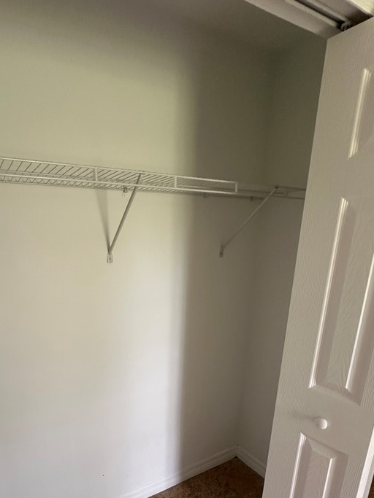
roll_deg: -0.5
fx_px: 303
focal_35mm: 21
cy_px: 326
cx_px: 129
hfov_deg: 62.1
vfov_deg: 76.8
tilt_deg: -15.0
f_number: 2.2
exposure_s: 1/99
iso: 160
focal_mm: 2.22
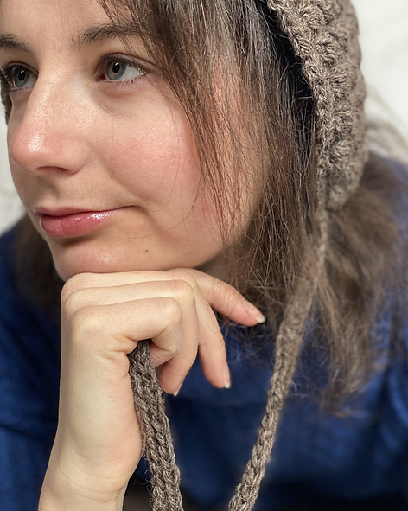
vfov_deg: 34.2
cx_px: 205
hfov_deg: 27.6
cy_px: 238
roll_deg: -2.3
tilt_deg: +3.2
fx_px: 831
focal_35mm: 55
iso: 200
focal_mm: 6
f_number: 2
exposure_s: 1/40
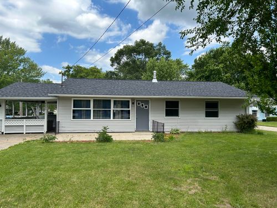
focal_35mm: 26
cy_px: 104
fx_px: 208
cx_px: 138
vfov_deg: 53.1
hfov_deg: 67.3
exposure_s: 1/2299
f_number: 1.5
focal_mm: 5.7
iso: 50
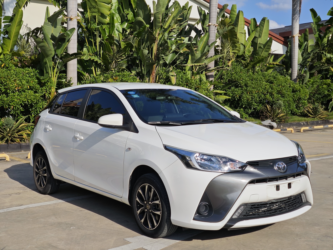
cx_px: 166
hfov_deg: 41.2
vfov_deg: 31.5
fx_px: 443
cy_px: 125
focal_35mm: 46
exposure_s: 1/4370
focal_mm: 6.55
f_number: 1.6
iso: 50
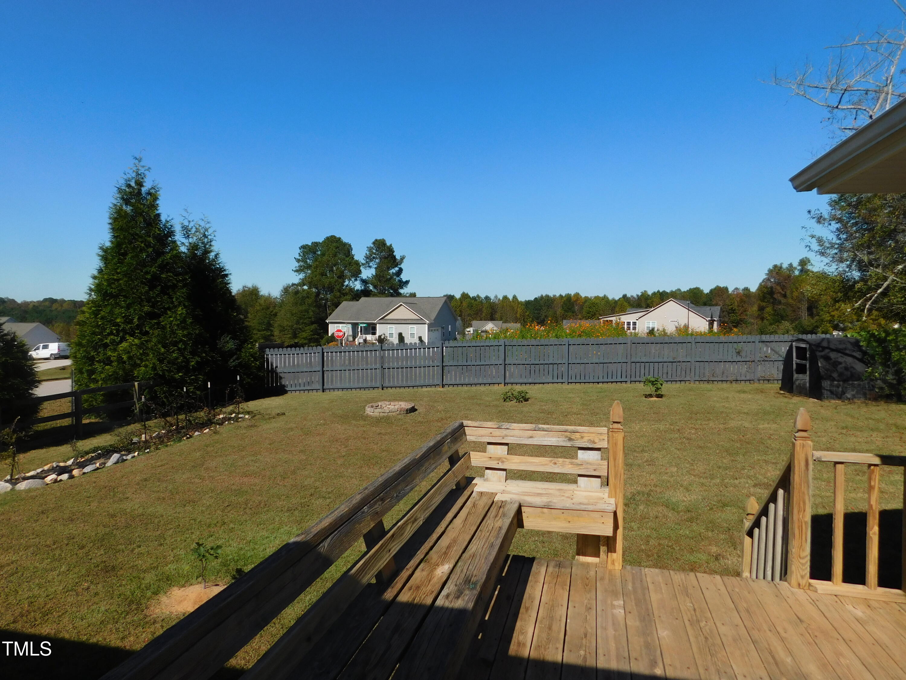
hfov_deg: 73.9
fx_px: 602
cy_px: 340
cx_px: 453
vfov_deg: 58.9
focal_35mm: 23
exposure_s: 1/640
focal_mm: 4
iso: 125
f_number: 6
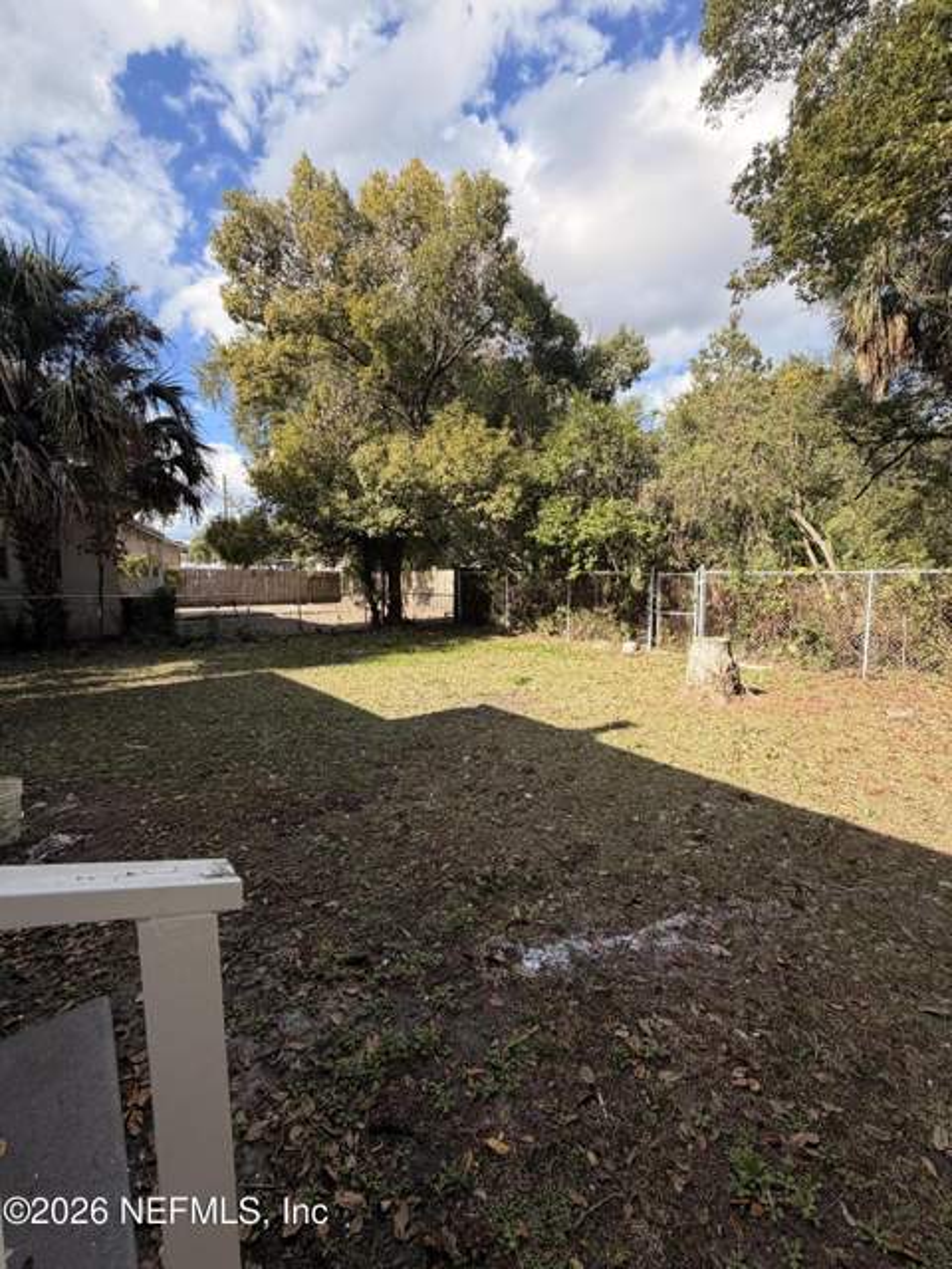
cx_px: 476
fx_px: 513
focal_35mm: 14
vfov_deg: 102.1
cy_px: 634
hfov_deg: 85.7
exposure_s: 1/709
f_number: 2.2
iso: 40
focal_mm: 2.22
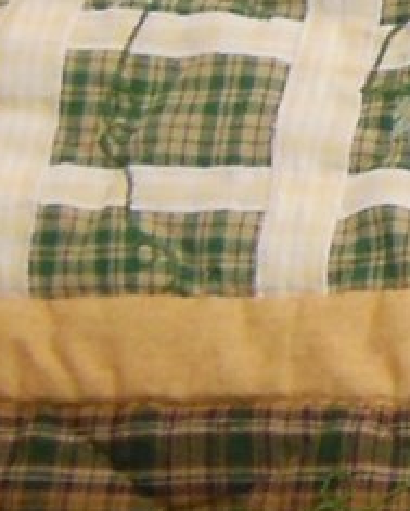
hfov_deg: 6.5
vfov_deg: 9.0
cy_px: -112
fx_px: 3198
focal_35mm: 211
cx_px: 1323
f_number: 3.9
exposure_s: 1/13
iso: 400
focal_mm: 6
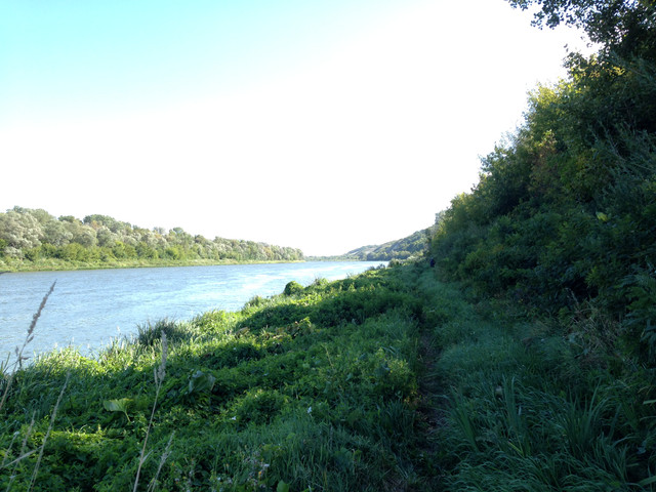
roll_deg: +1.1
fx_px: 625
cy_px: 246
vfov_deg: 42.9
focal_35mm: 33
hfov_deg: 55.4
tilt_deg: +0.1
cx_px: 328
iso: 50
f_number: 2.4
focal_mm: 4.12
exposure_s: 1/384
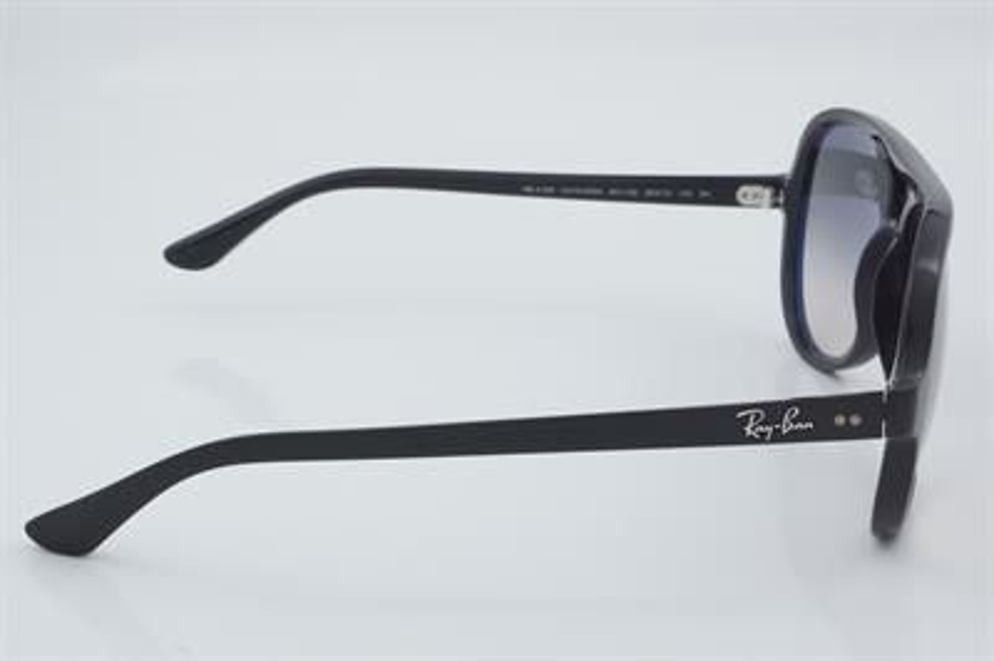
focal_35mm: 68
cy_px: 330
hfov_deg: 29.9
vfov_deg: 20.1
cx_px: 497
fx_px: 1862
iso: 100
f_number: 32
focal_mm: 45
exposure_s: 1/4
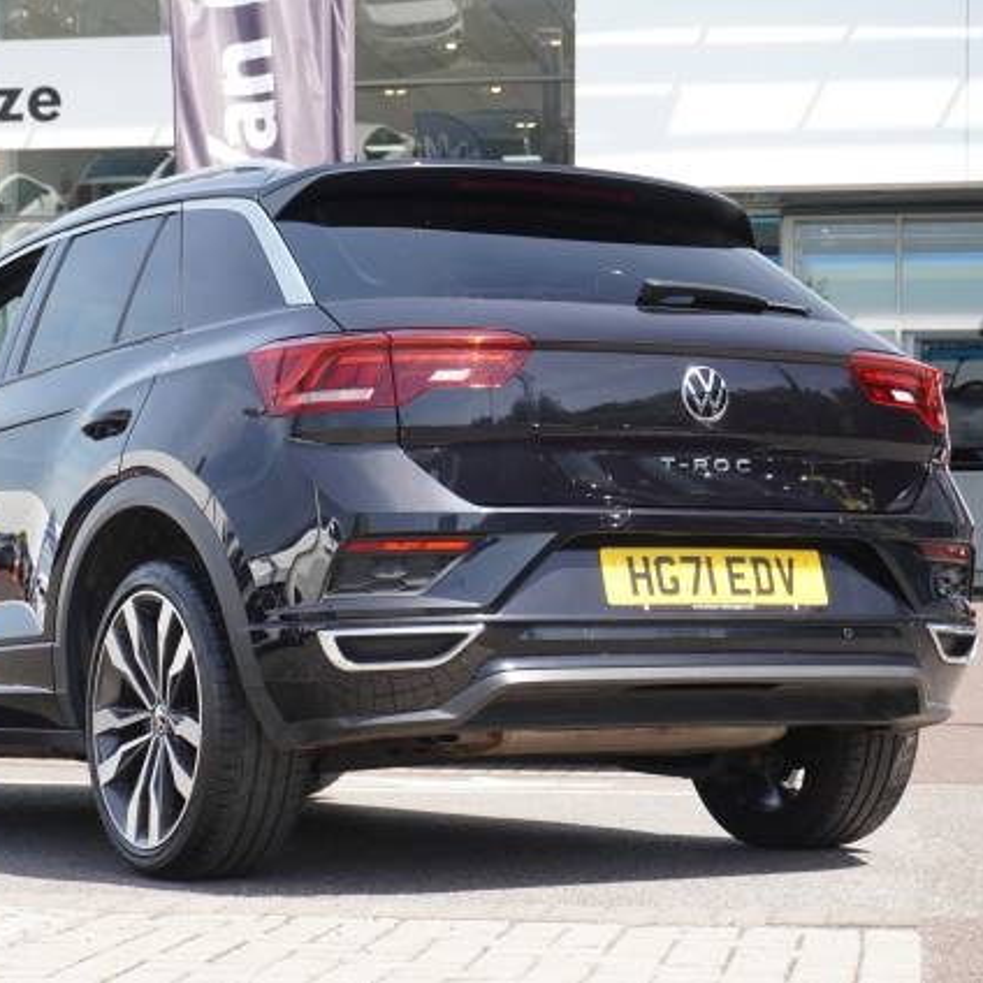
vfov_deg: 20.0
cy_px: 492
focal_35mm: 87
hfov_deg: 20.0
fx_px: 2784
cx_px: 338
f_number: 5.6
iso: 125
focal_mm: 45
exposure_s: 1/80
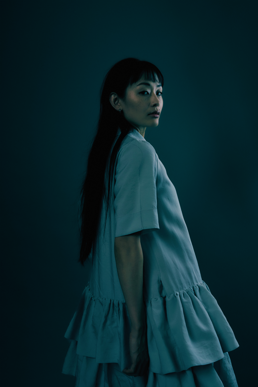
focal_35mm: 31
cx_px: 129
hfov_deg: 42.3
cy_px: 194
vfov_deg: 60.3
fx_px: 333
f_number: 7.1
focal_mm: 31
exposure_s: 1/200
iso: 500
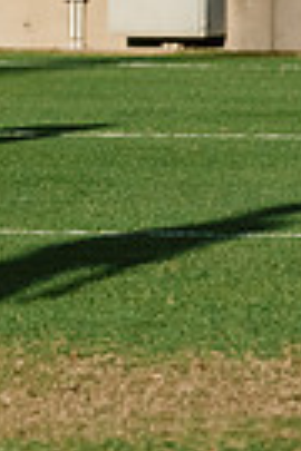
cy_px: -12
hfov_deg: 1.6
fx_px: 10785
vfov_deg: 2.4
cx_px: -612
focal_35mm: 860
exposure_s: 1/4000
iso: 1250
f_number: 8
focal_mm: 200
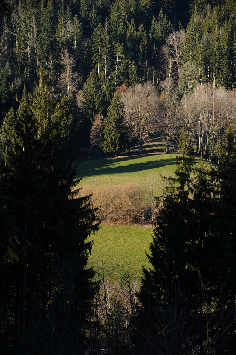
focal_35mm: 108
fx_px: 1064
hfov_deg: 12.7
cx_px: 118
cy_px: 178
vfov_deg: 18.9
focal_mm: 72
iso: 200
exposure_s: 1/125
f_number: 5.6
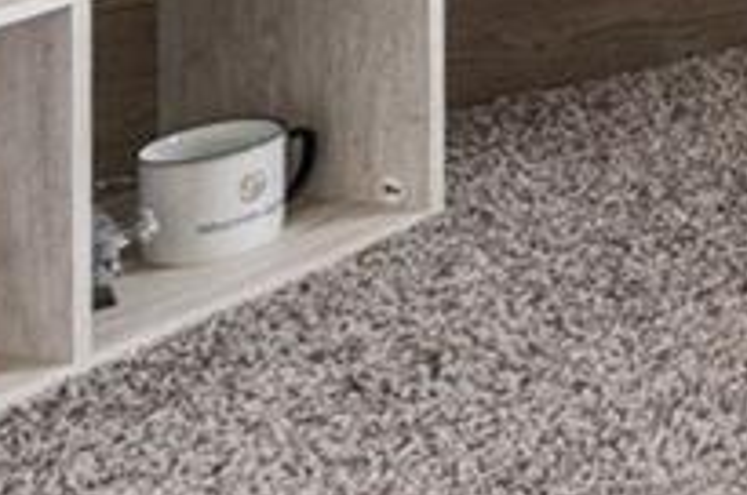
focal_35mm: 129
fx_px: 2671
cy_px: -872
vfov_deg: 9.0
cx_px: 2456
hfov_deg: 10.0
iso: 500
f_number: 8
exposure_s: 1/1.67
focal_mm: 16.5
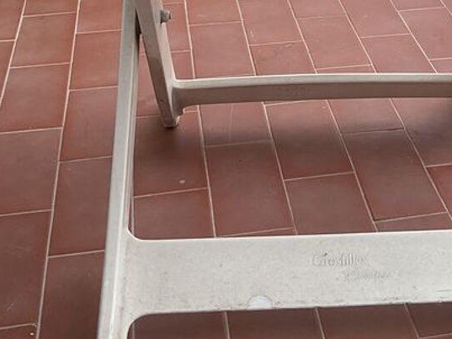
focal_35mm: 72
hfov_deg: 26.7
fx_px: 940
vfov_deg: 18.3
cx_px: 337
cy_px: -159
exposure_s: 1/509
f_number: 1.8
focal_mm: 3
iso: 16
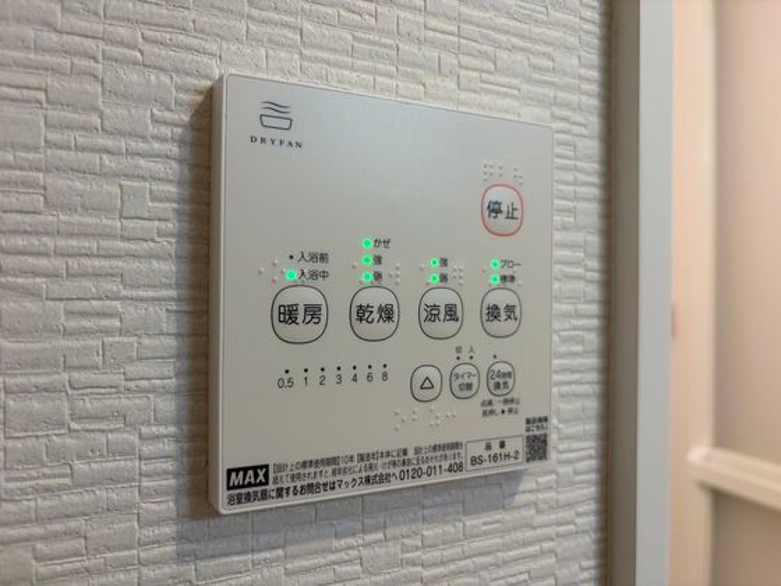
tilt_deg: +1.0
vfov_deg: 53.1
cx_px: 390
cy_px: 293
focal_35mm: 26
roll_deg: +1.0
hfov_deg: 67.3
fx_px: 587
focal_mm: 5.96
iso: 125
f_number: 1.6
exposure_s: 1/120
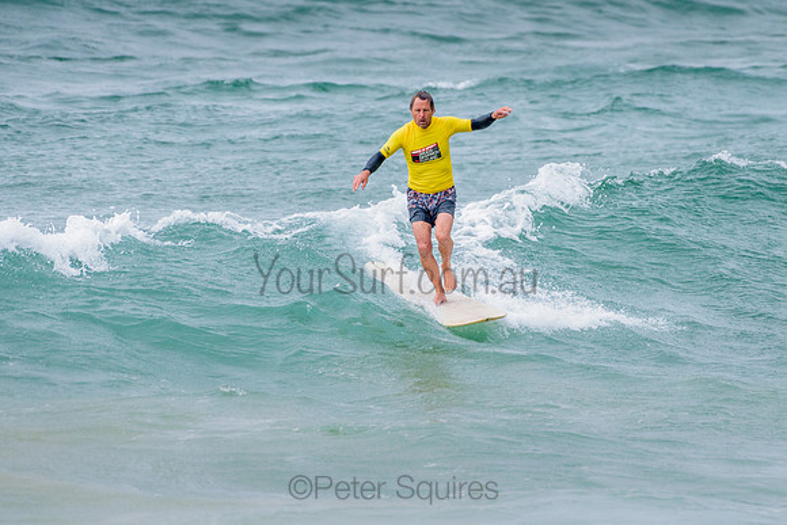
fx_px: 13404
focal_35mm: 613
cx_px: 463
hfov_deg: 3.4
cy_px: 237
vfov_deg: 2.2
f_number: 5.6
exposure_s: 1/2000
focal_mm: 500
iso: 1100
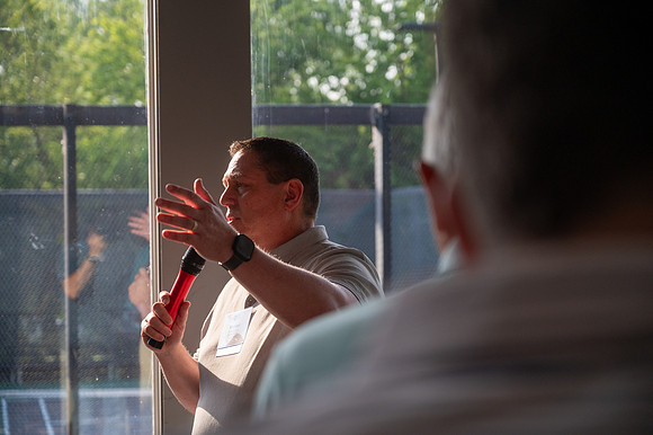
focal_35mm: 70
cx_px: 326
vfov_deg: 19.4
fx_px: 1269
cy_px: 218
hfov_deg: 28.9
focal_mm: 70
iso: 640
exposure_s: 1/1250
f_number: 4
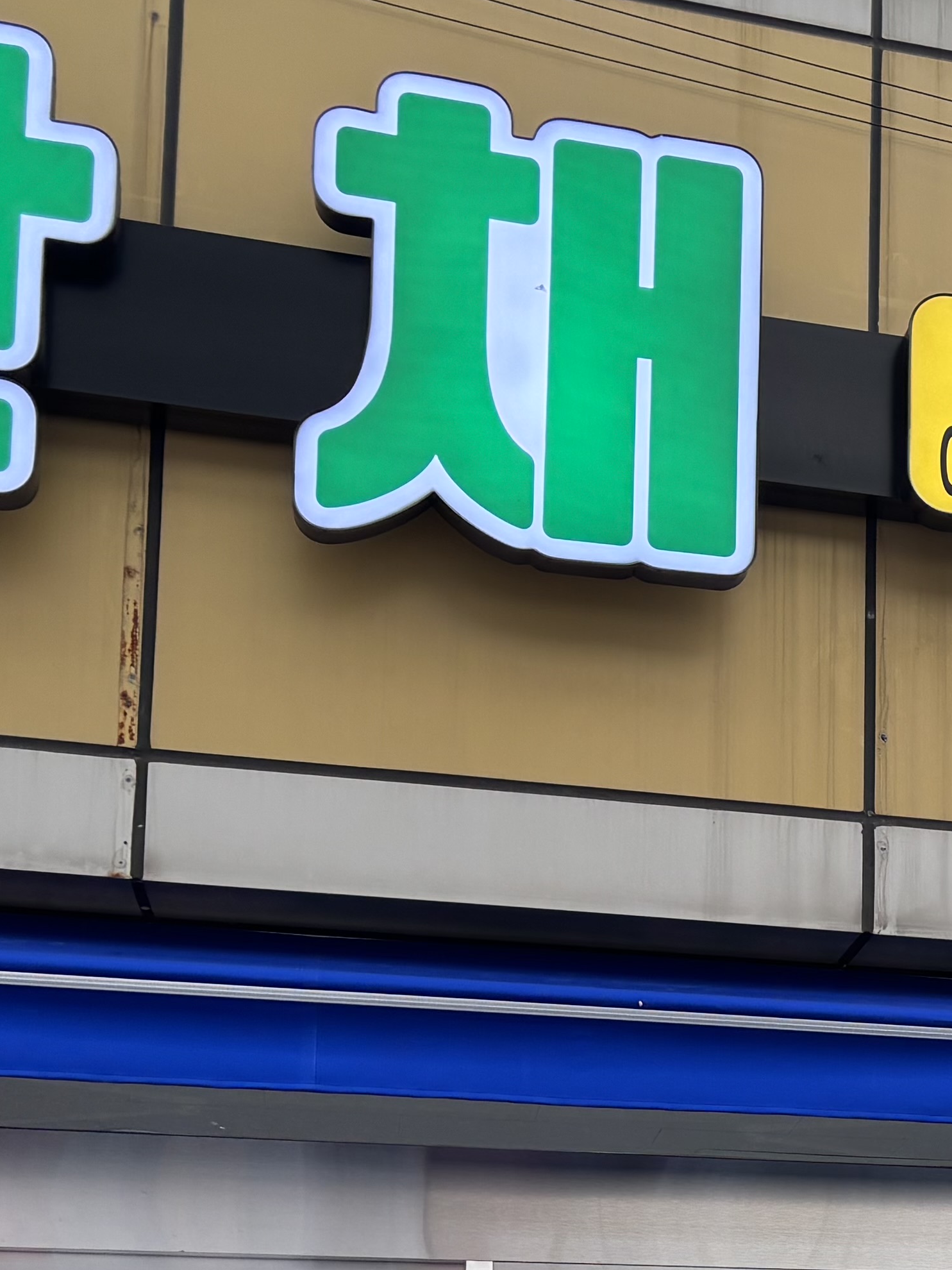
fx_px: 2750
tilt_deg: +9.0
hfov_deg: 17.8
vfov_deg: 25.0
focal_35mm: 75
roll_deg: +1.1
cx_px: 1376
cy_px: 1218
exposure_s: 1/120
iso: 40
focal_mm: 5.96
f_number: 1.6
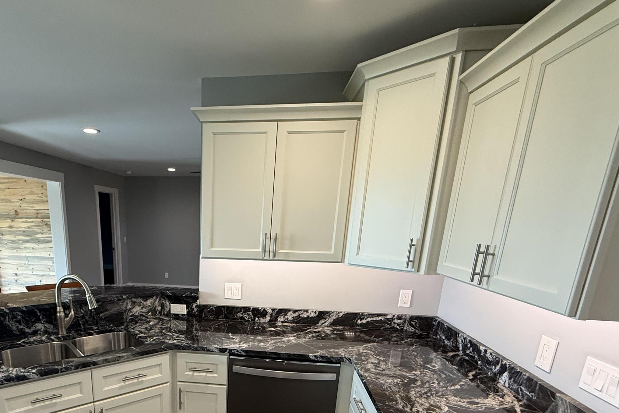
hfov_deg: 76.3
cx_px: 211
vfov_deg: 53.7
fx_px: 378
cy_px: 325
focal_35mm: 22
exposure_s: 1/120
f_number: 2.2
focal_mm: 2.22
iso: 250
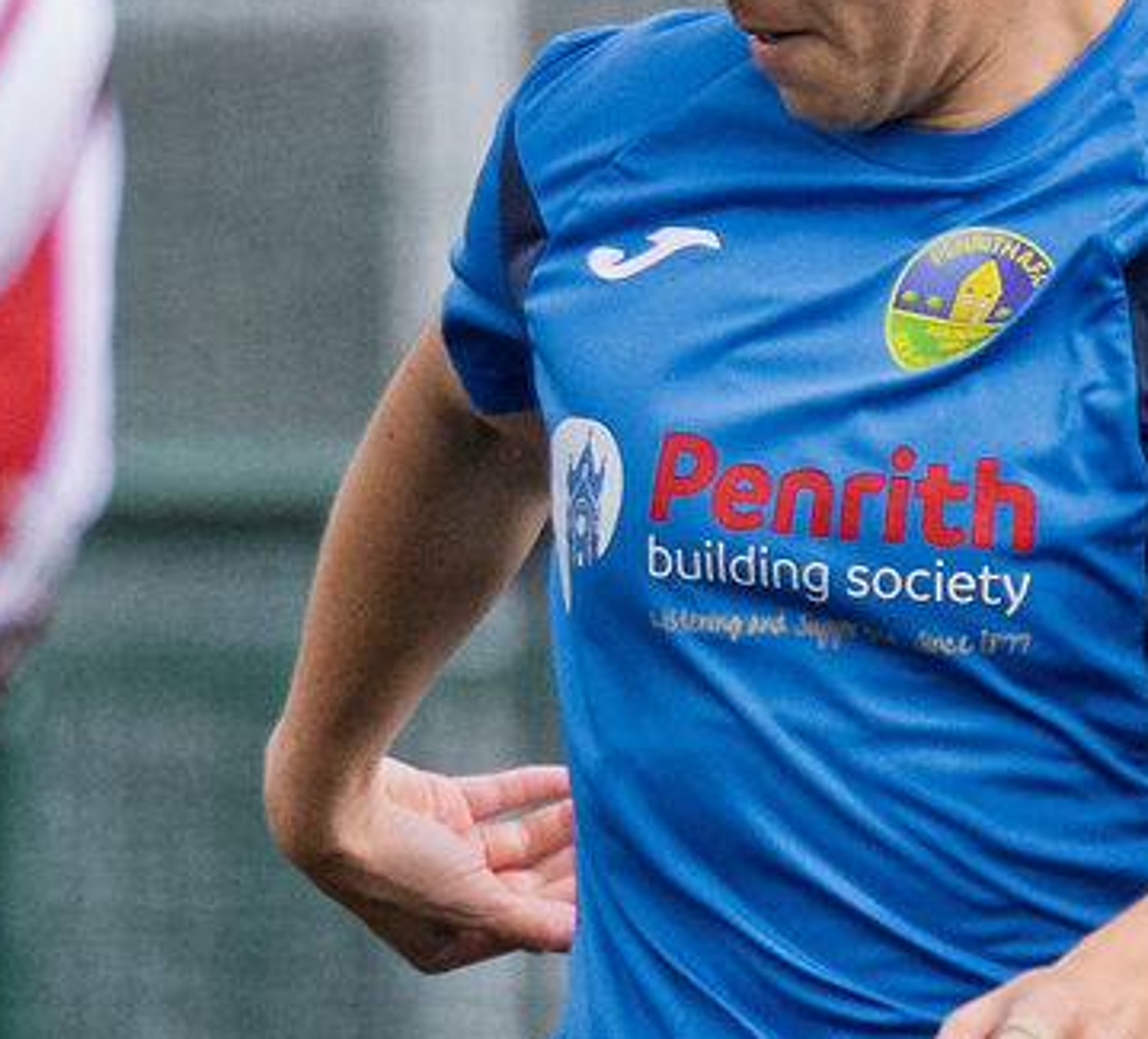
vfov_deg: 0.4
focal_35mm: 3781
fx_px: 135314
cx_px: -2096
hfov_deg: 0.5
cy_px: 816
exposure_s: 1/2000
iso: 900
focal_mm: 400
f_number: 5.6
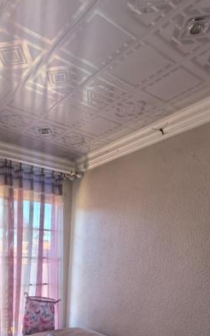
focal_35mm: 28
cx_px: 35
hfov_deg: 42.1
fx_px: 257
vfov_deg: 56.2
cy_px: 310
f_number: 2.2
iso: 100
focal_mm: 1.76
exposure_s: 1/100
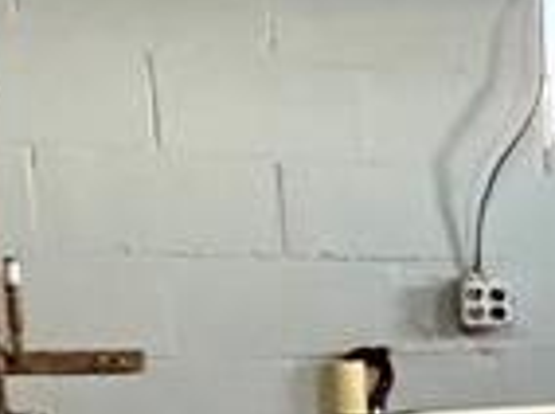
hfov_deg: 14.2
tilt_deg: -8.1
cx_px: 1282
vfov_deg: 14.1
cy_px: 512
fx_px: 1617
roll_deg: -0.4
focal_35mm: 101
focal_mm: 2.22
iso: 1000
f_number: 2.2
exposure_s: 1/60
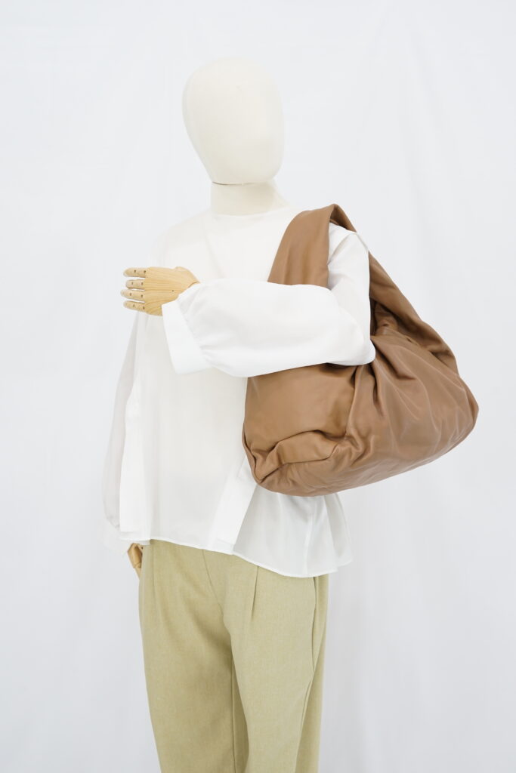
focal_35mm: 50
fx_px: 1075
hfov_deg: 27.0
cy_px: 386
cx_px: 258
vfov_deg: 39.6
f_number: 6.3
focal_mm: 50
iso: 640
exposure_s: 1/8
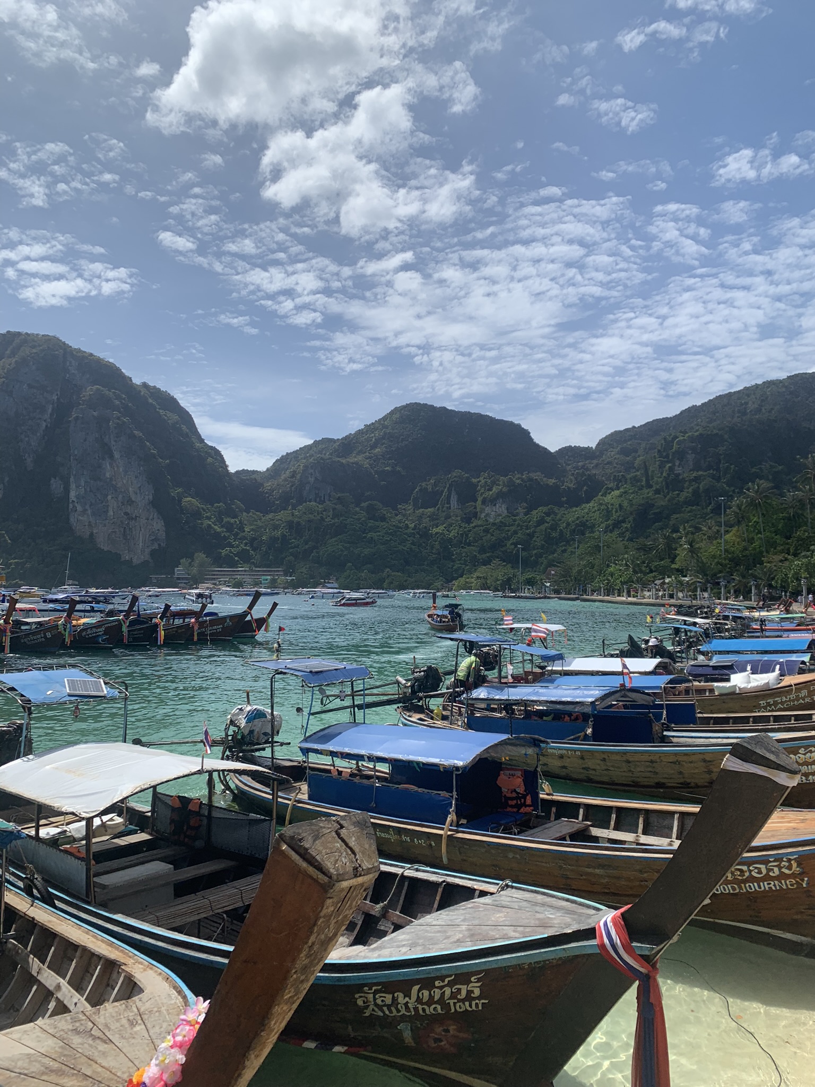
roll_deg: -0.4
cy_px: 544
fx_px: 816
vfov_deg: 67.3
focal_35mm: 26
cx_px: 408
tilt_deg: +4.8
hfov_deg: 53.1
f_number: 1.8
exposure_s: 1/4673
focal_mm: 4.25
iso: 25
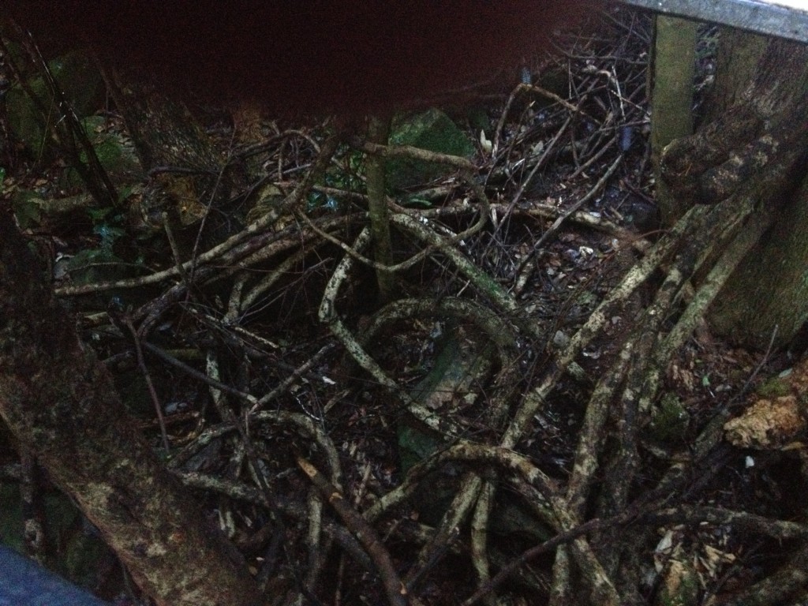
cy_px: 303
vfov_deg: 40.7
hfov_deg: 52.6
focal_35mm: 35
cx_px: 404
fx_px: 817
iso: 800
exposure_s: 1/15
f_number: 2.4
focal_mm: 4.28
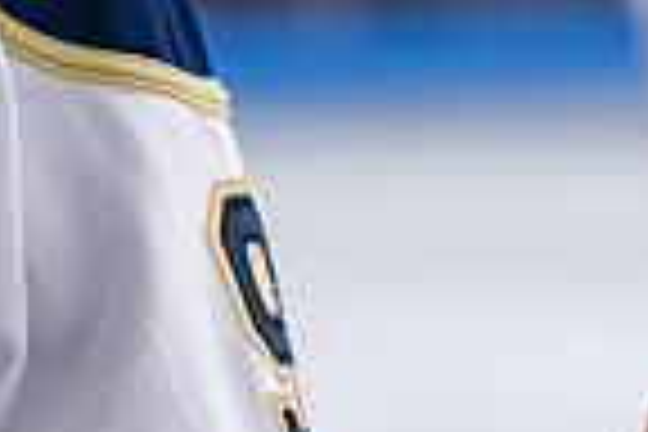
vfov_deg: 2.2
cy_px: -358
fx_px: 11123
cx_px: -648
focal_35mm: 618
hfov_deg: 3.3
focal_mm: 102
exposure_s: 1/800
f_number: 3.2
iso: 2000
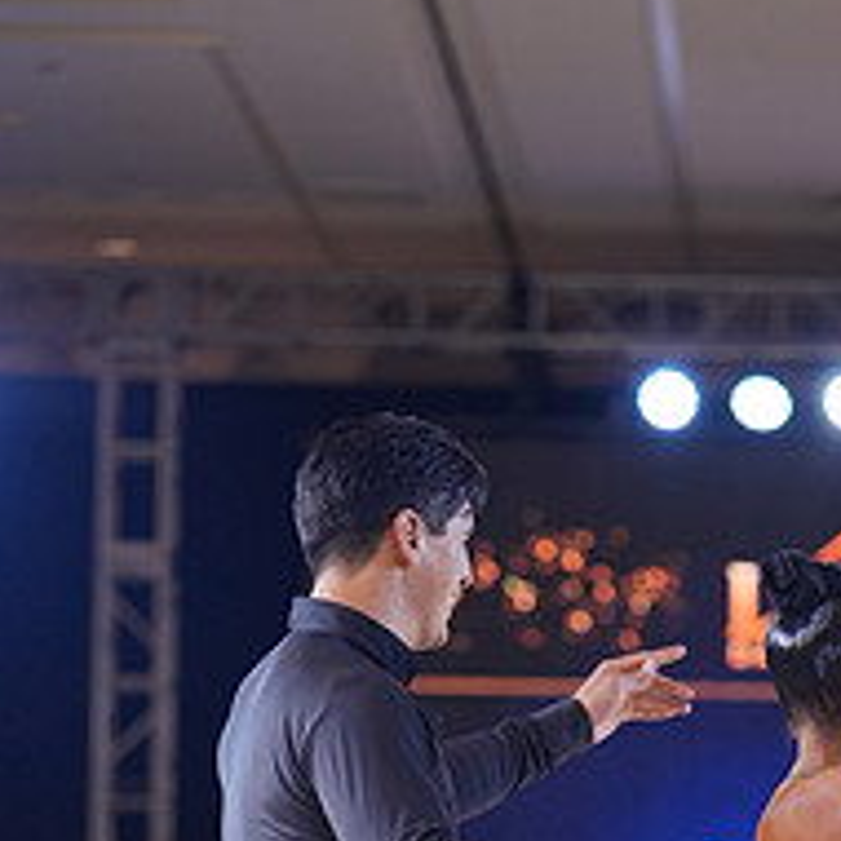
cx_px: 710
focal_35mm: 189
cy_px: 1248
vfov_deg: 9.0
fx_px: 5195
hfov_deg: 9.2
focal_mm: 73
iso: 640
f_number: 2
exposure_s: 1/500
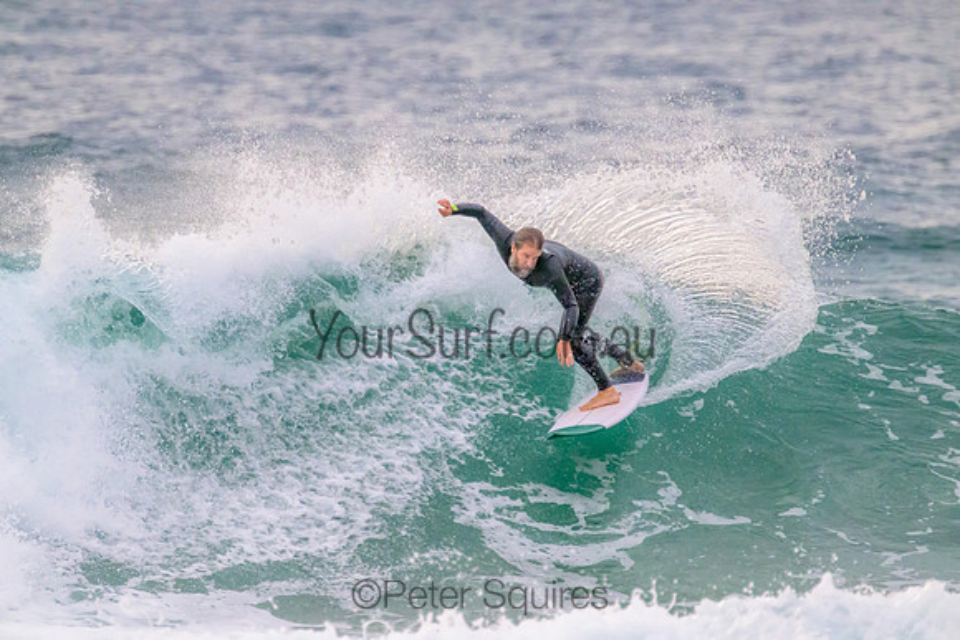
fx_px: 21337
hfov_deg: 2.6
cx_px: 480
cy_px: 320
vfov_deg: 1.7
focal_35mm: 800
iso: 12800
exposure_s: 1/2000
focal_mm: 800
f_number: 11
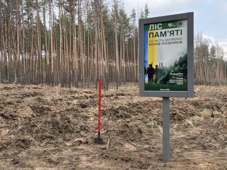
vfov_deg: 30.3
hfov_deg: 39.7
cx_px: 114
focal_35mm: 48
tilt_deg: +0.3
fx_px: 315
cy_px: 85
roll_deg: +0.7
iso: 64
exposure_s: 1/723
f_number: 1.78
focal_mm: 6.76
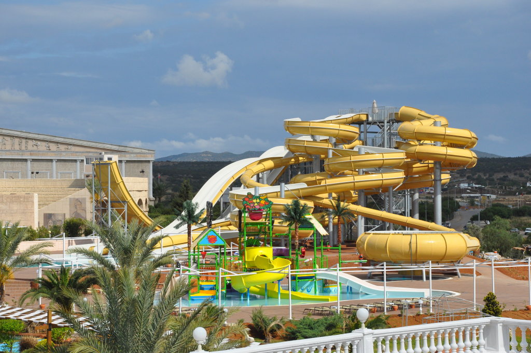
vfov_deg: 14.7
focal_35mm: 93
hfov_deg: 21.9
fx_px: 1370
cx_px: 266
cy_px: 176
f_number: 11
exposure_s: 1/2000
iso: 640
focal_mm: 62
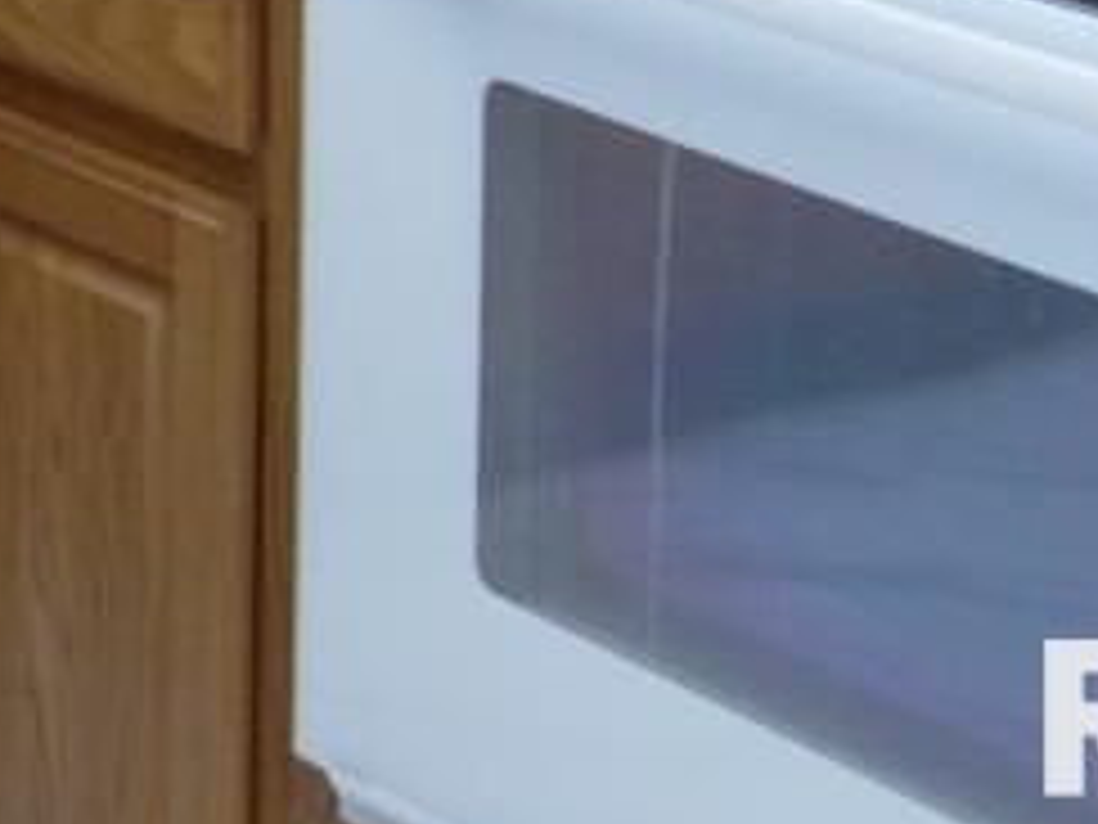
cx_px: -576
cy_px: -860
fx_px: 4663
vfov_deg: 9.4
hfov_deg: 12.7
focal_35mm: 147
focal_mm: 6.3
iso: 100
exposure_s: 1/30
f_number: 2.8
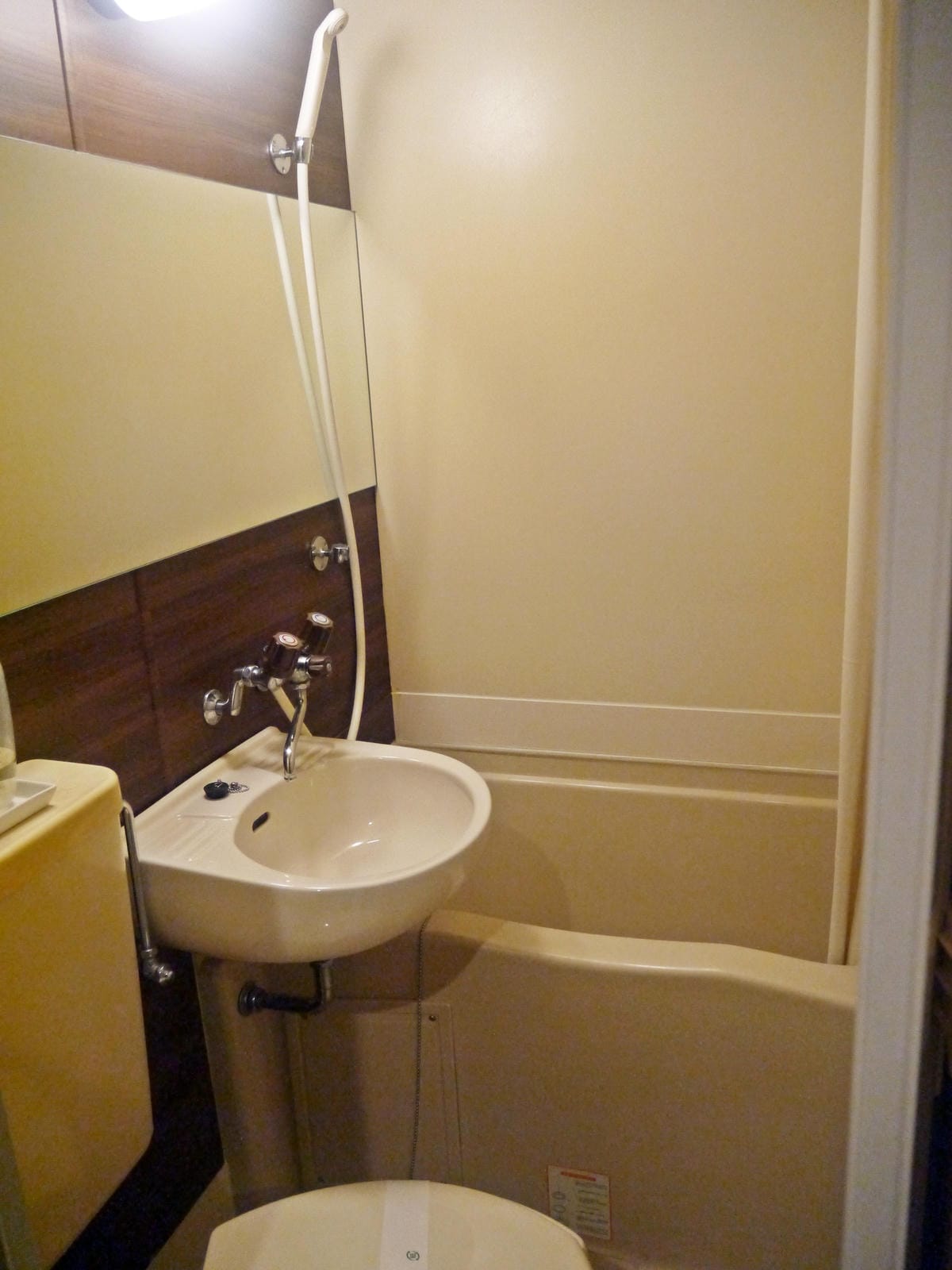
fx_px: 1027
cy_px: 635
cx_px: 476
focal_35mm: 28
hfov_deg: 49.7
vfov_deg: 63.4
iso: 1600
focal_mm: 14
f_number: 3.5
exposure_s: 1/125
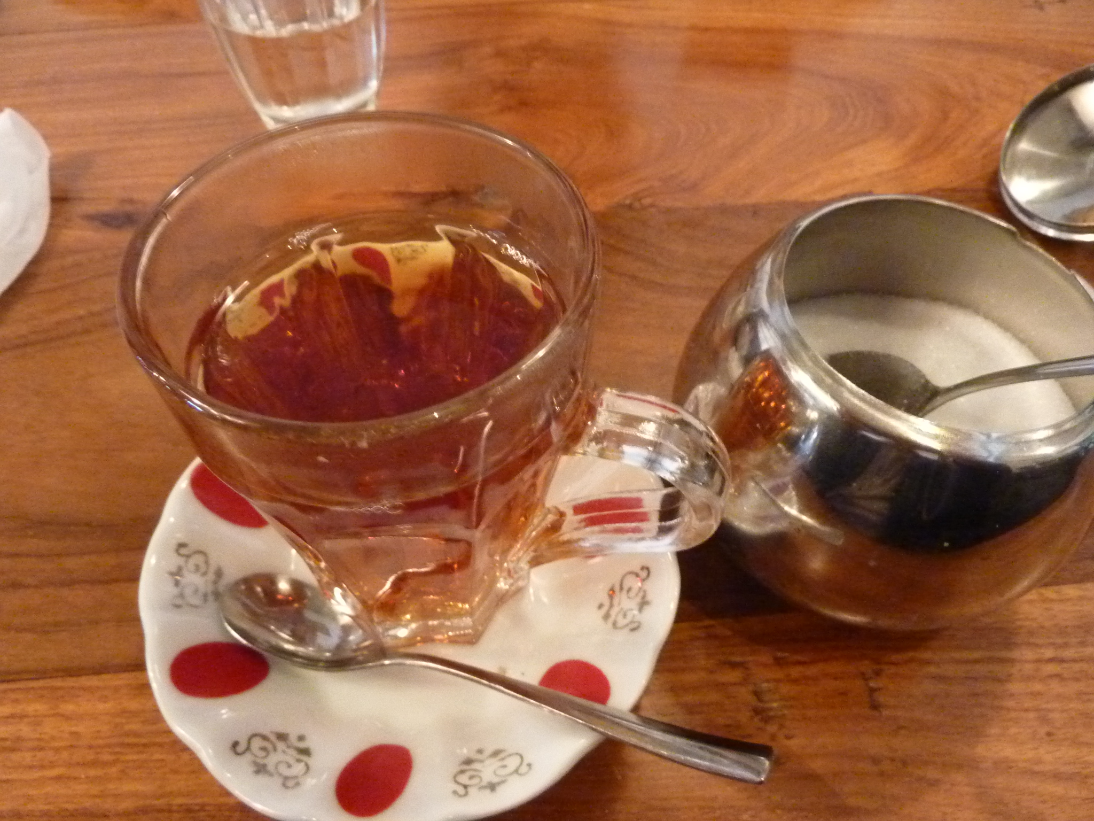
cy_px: 410
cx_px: 547
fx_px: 790
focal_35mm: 25
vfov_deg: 54.9
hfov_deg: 69.4
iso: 800
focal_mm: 4.1
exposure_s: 1/15
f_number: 3.3
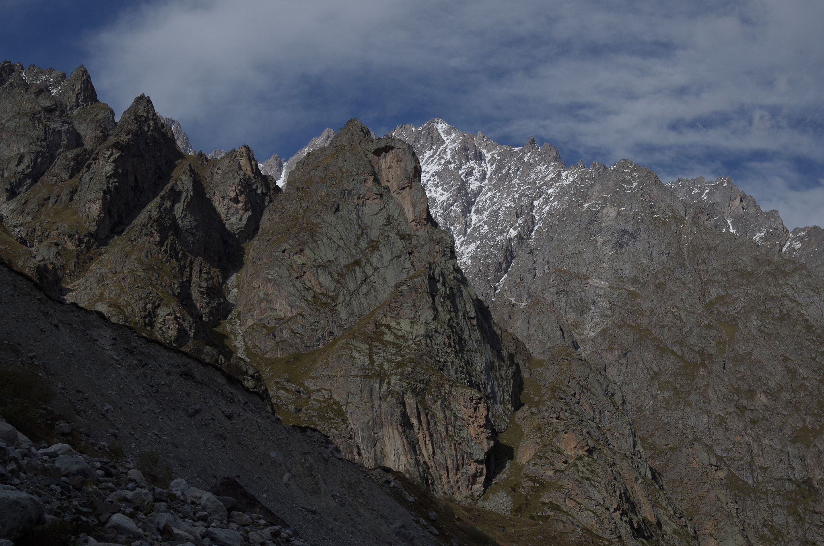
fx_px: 1051
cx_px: 412
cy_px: 273
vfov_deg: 29.1
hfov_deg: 42.8
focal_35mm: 46
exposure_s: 1/800
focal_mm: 31
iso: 200
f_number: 11
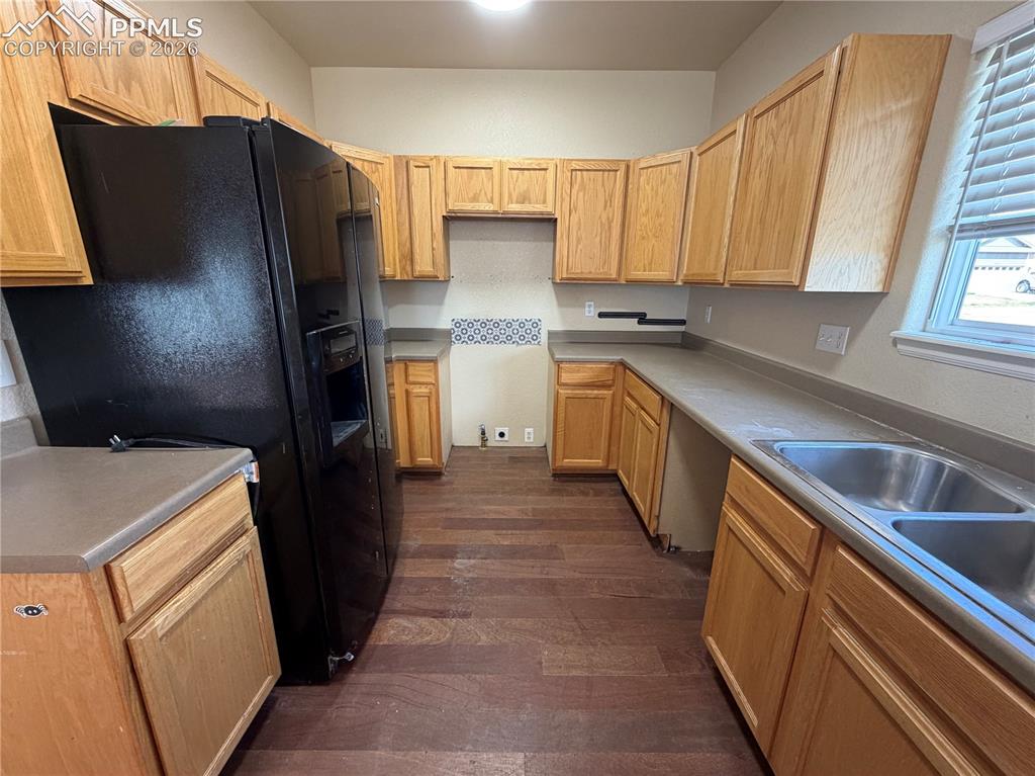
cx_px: 518
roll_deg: +0.7
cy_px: 388
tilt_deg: -14.1
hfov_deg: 102.1
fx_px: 418
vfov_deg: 85.6
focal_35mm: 14
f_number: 2.2
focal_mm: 2.22
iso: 200
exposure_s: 1/60
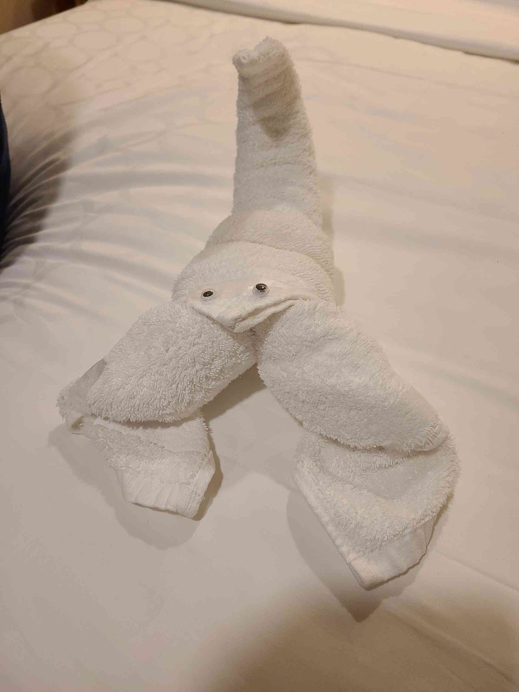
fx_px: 520
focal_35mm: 26
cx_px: 260
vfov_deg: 67.3
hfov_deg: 53.1
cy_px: 346
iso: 200
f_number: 1.8
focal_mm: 5.4
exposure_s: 1/60
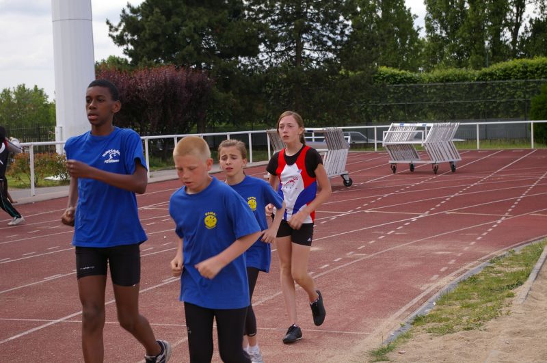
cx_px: 274
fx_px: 1138
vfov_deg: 18.1
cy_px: 182
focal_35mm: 75
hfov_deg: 27.0
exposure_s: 1/250
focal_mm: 50
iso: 200
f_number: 8
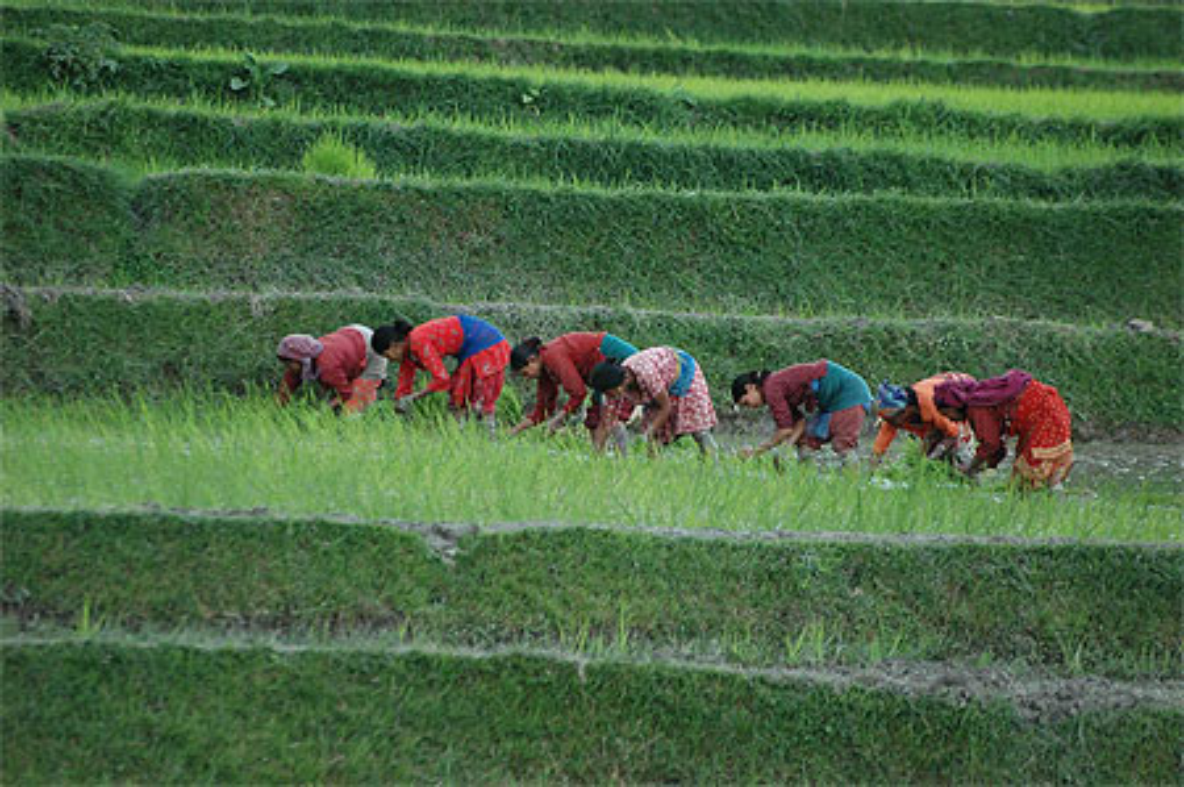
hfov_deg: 6.3
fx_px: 10841
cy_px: 394
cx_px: 592
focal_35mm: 330
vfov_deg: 4.2
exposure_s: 1/250
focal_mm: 220
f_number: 5.3
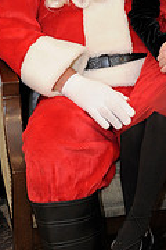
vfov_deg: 17.3
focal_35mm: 113
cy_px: -47
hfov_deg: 12.1
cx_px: 69
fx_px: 782
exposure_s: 1/100
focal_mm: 35
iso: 1600
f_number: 4
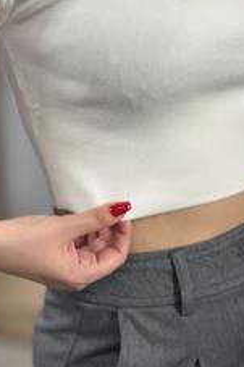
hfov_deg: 14.9
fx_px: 927
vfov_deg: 22.2
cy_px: 85
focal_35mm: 91
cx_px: 205
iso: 64
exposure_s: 1/139
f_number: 1.78
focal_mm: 6.86
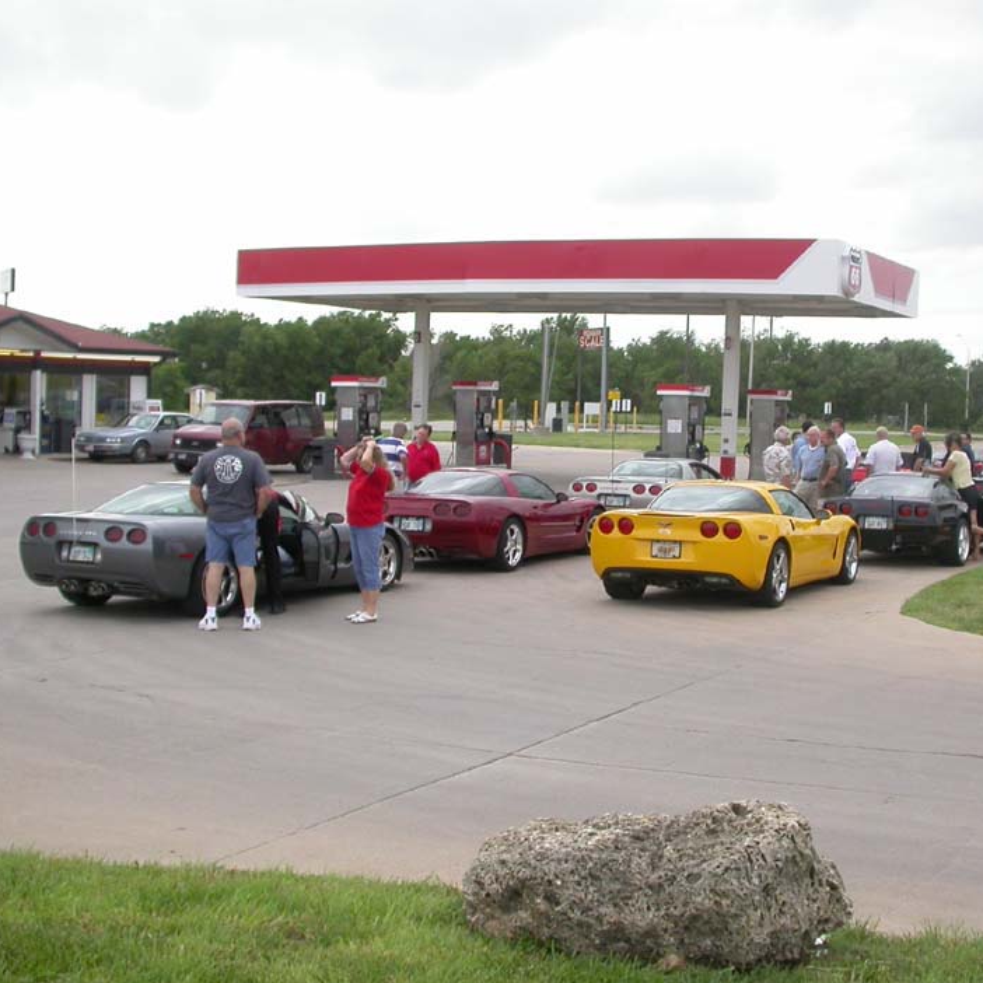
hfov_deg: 34.6
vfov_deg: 34.7
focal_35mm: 49
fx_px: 1574
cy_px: 490
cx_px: 574
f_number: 2.6
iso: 100
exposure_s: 1/1000
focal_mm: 7.85
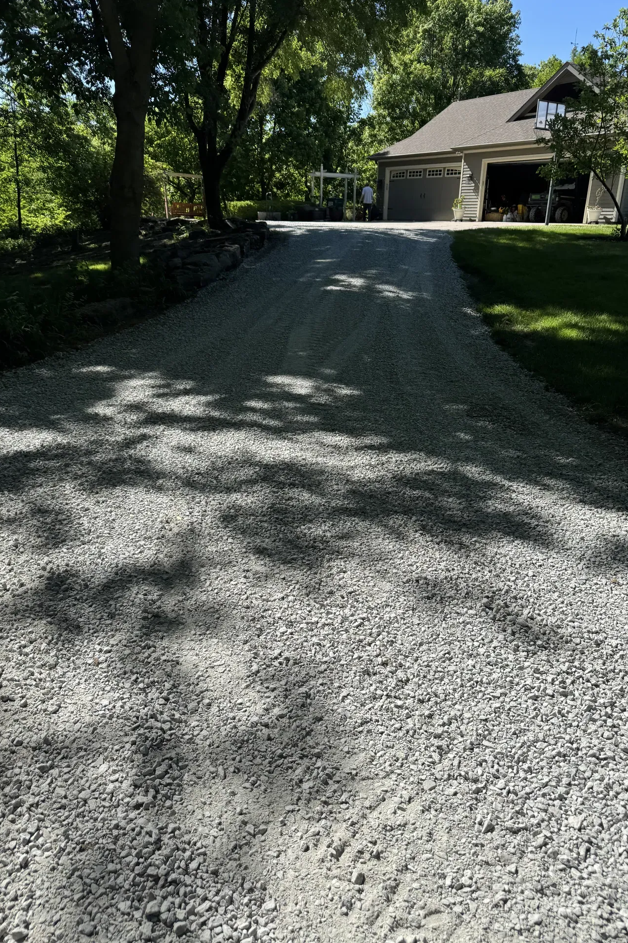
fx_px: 654
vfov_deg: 71.5
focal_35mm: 25
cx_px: 332
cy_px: 471
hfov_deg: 51.3
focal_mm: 6.76
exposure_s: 1/3802
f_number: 1.78
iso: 80
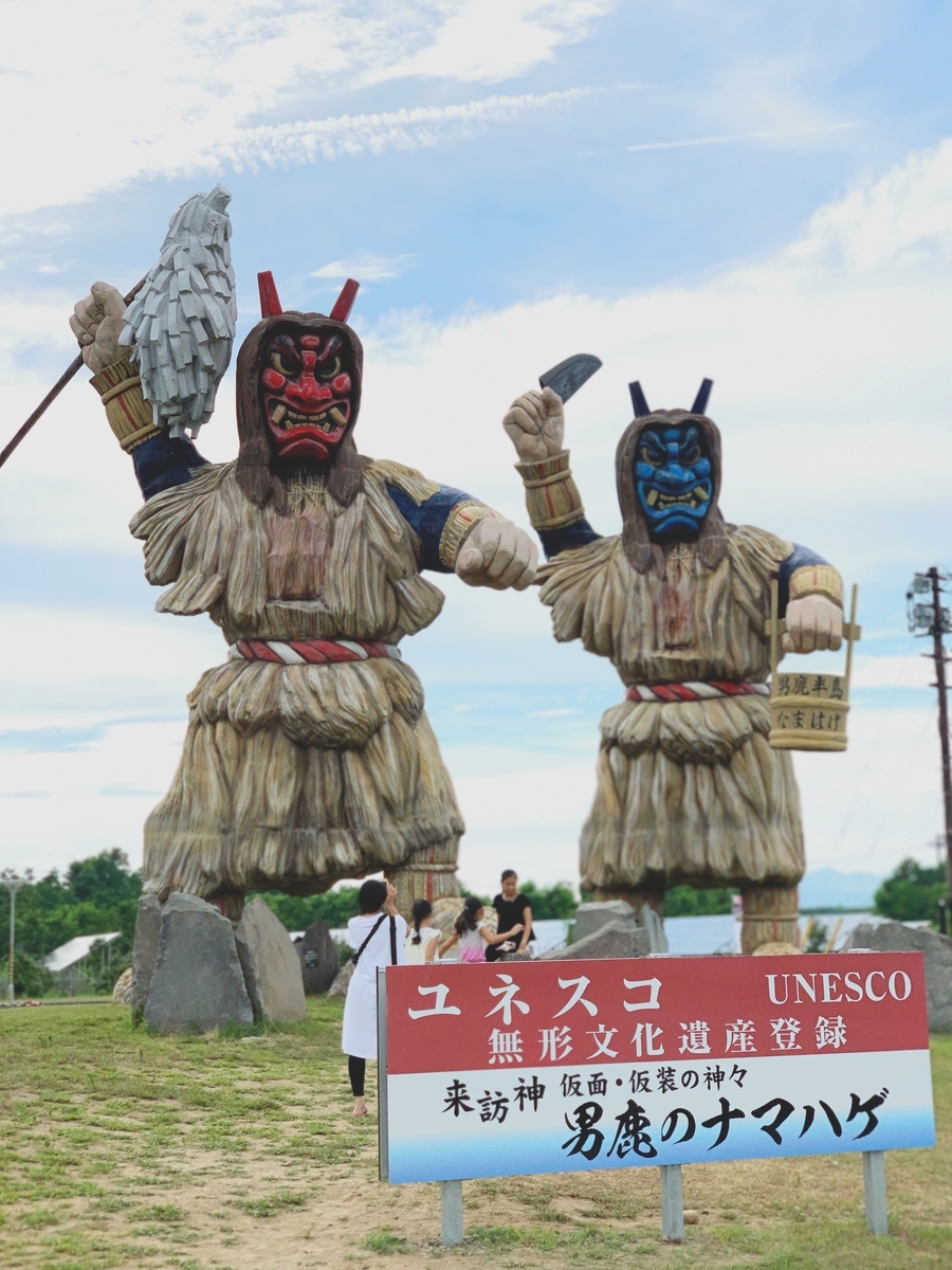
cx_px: 476
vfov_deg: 36.8
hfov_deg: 28.0
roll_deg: +0.3
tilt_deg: +11.0
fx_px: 1907
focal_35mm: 52
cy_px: 635
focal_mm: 6
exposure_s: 1/2660
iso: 16
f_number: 2.4
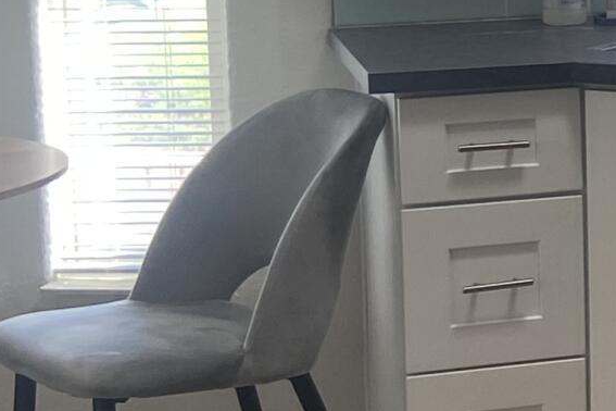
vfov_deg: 9.5
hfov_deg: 12.9
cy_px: -34
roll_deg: +0.4
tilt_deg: -8.1
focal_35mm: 143
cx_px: 1136
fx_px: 2447
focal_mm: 4.25
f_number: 1.8
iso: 80
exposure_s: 1/120
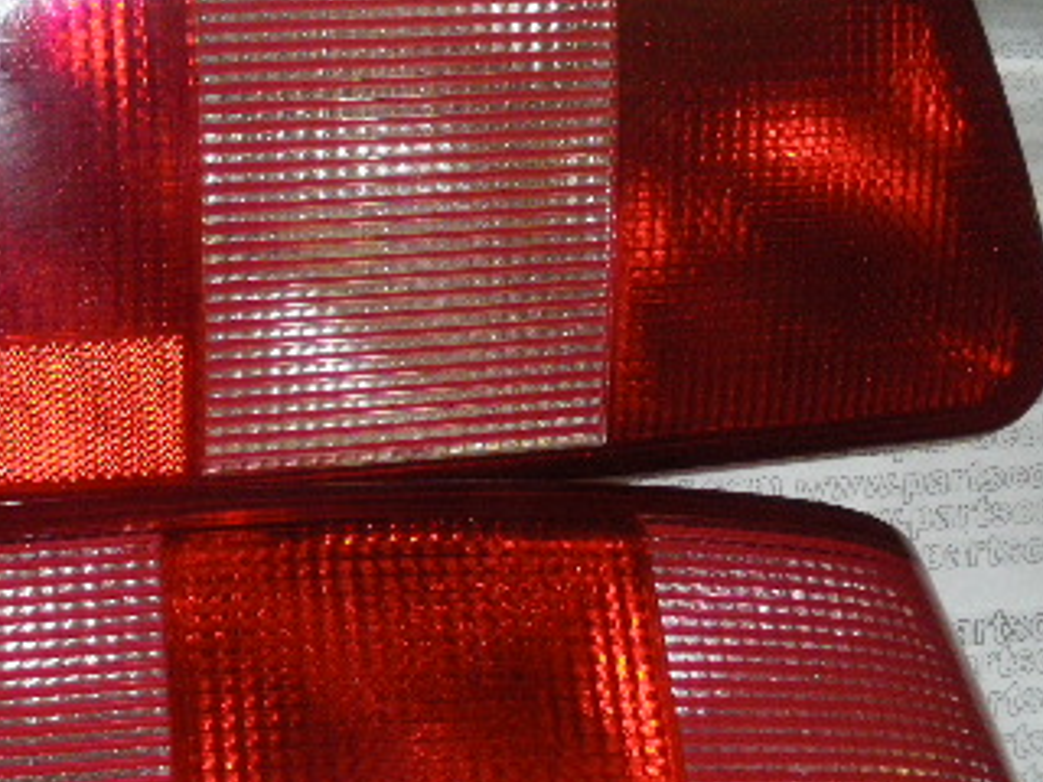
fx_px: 2169
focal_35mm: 72
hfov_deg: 26.2
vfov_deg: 20.3
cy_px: 544
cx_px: 124
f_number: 3.5
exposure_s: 1/50
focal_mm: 6.3
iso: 400
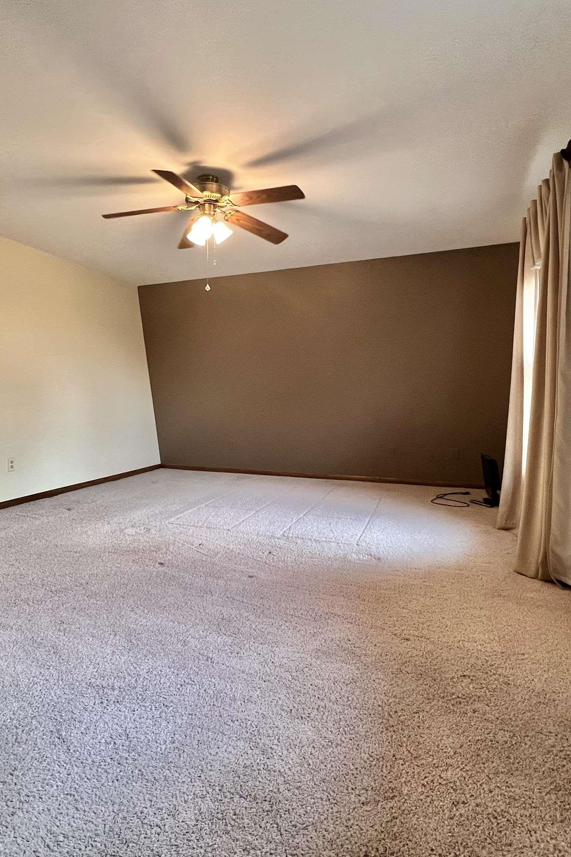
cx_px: 228
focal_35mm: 19
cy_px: 407
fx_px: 452
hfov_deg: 63.9
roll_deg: -0.2
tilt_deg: -1.6
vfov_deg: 86.8
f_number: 1.8
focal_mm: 1.57
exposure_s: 1/60
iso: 320
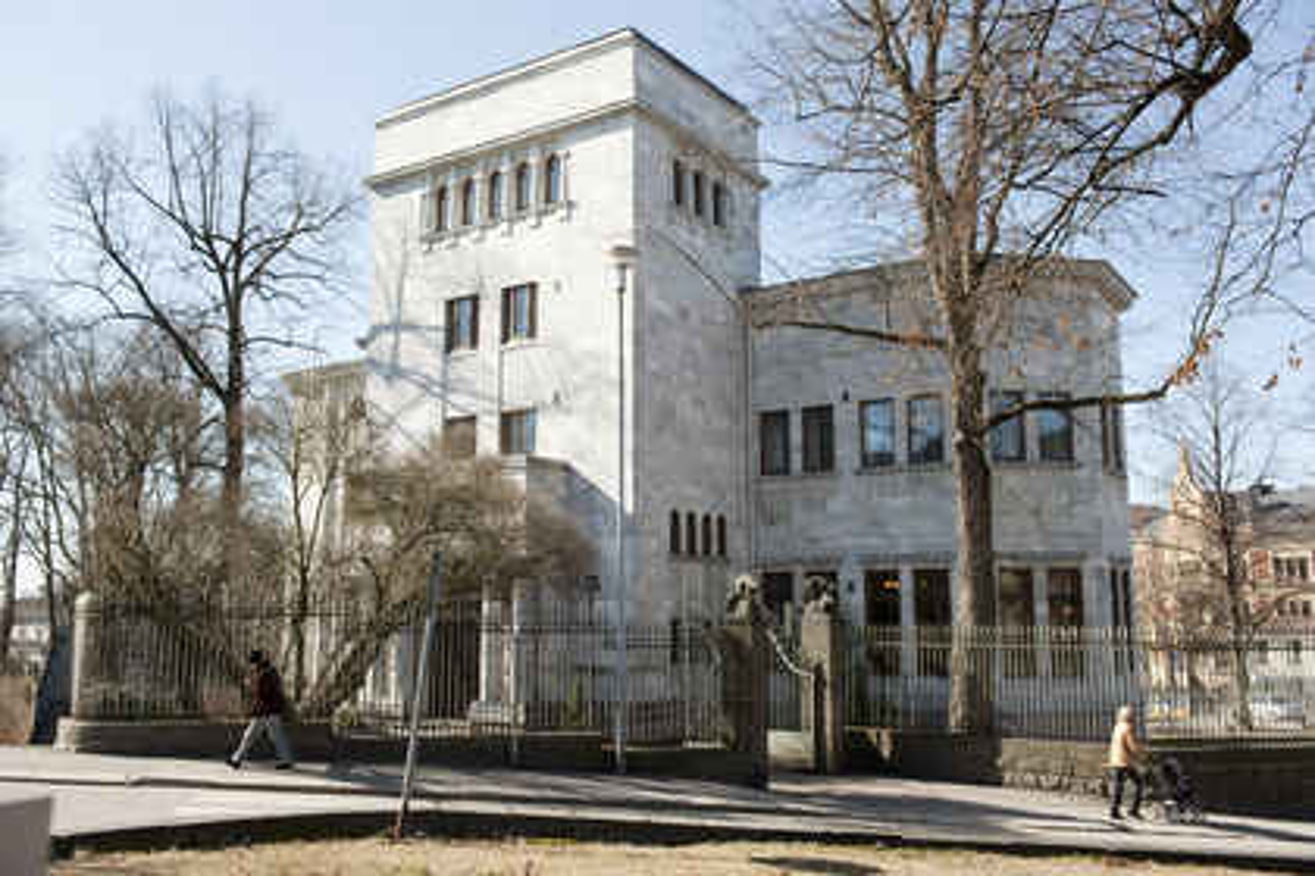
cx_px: 658
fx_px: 1169
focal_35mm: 32
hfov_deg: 58.7
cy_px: 438
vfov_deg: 41.1
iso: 400
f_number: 5.6
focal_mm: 32
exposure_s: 1/1000
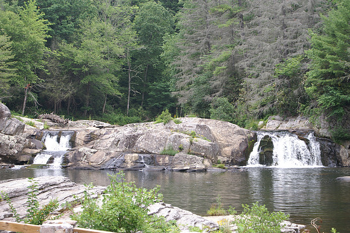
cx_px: 175
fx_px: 729
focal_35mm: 75
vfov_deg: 18.2
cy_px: 116
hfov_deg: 27.0
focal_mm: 50
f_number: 7.1
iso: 100
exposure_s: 1/100
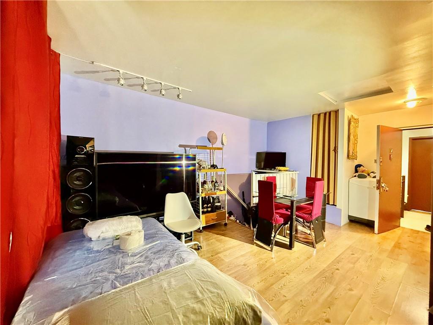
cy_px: 162
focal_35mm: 14
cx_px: 216
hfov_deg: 102.1
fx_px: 175
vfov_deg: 85.7
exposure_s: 1/60
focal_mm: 2.22
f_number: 2.2
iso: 640
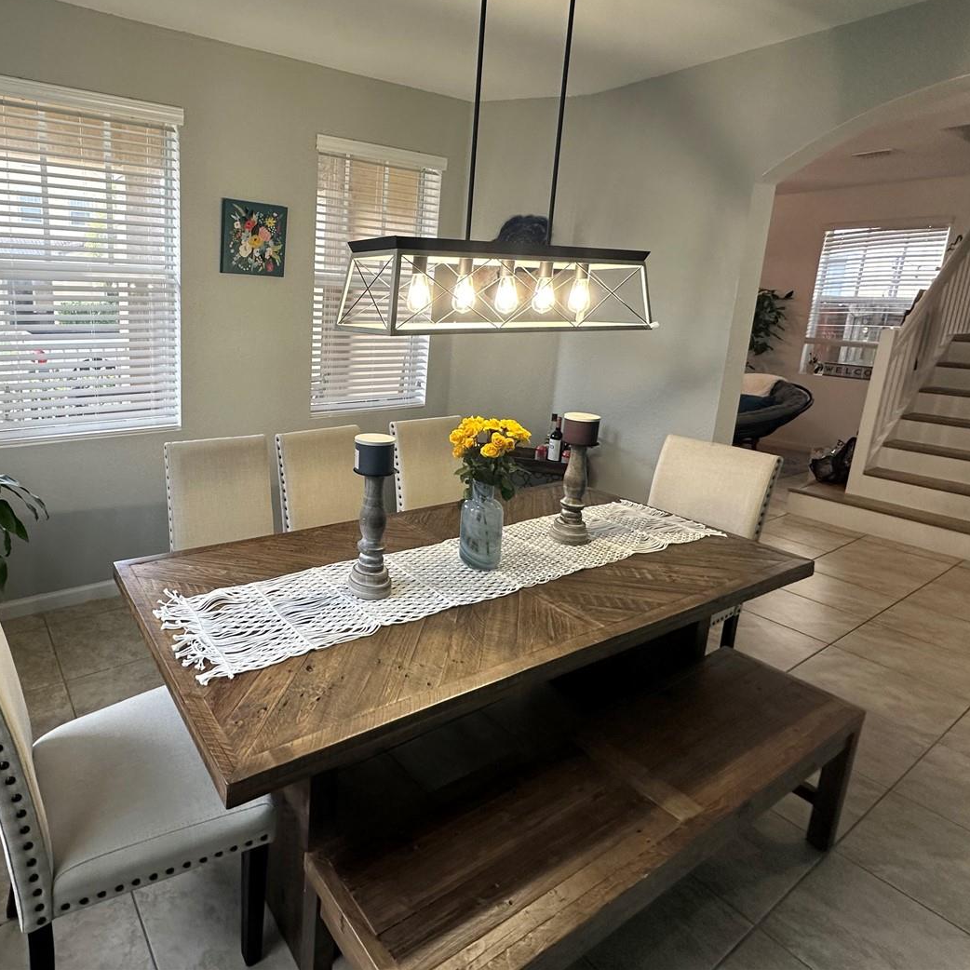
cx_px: 278
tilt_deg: -10.7
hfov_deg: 73.7
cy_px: 412
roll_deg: -1.3
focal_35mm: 19
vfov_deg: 77.2
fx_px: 602
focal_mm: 2.22
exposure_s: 1/120
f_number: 2.2
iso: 160
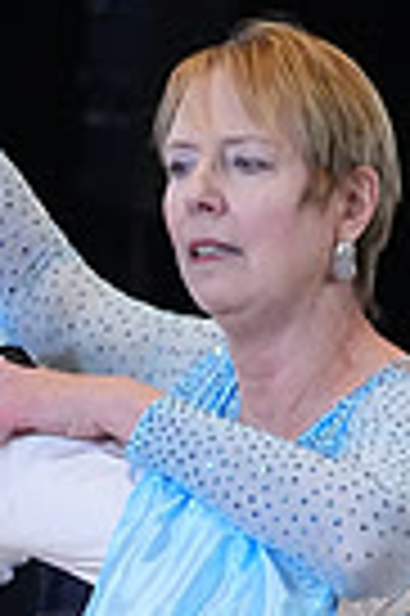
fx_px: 8409
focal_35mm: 491
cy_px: 1003
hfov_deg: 2.8
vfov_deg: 4.2
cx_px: -43
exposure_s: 1/400
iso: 12800
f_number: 6.3
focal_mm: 116
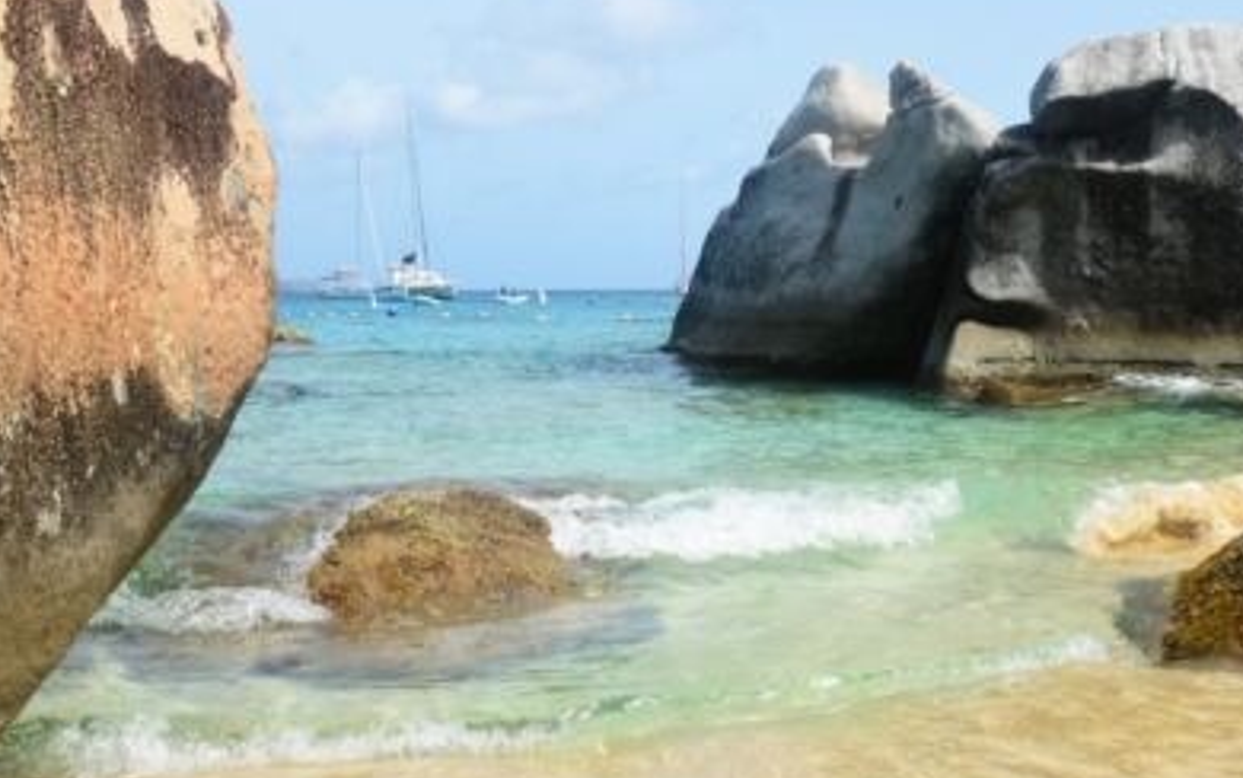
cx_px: 704
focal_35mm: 45
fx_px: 1525
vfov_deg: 28.5
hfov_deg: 44.2
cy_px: 477
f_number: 16
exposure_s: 1/125
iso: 200
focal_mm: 18
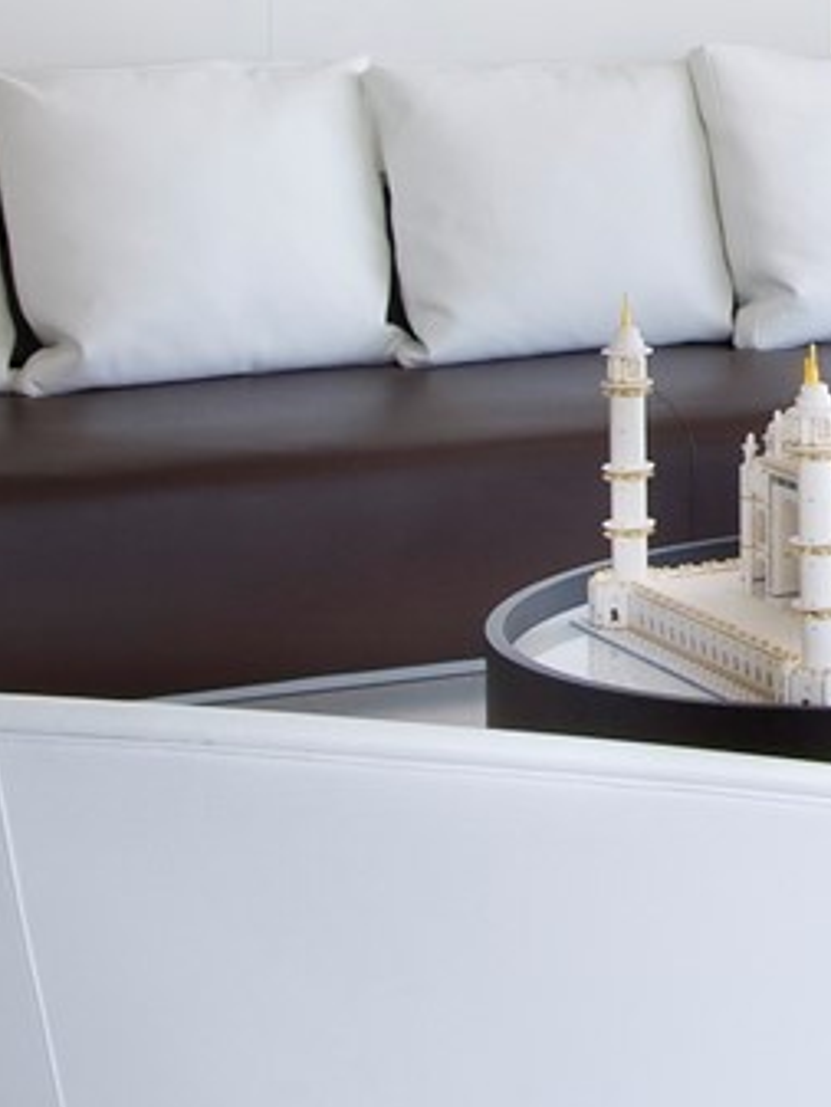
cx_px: 1334
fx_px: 2943
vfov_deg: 20.2
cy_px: -166
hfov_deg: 14.7
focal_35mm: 92
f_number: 16
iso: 200
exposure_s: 1/6
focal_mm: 19
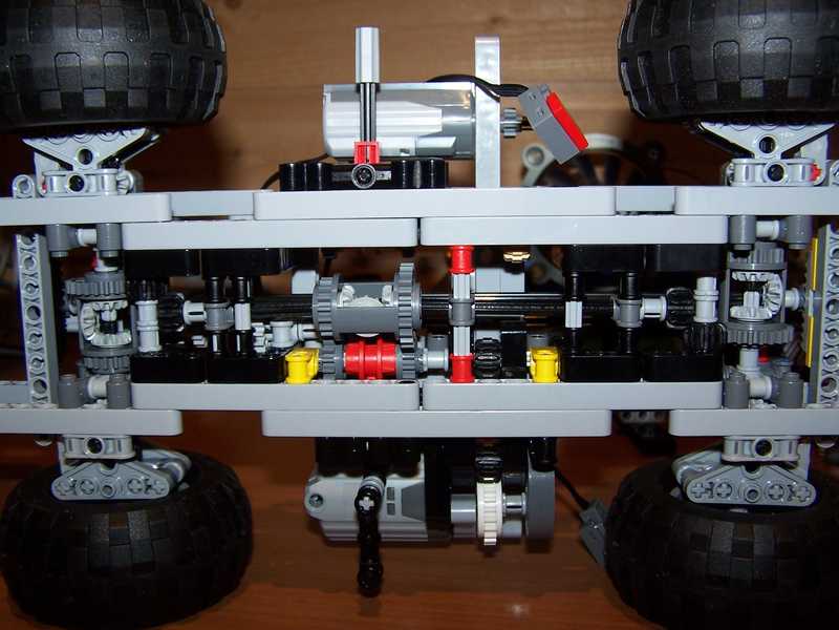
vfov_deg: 37.7
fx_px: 921
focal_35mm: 38
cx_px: 420
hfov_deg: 49.0
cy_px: 315
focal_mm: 6.3
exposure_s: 1/60
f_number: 2.8
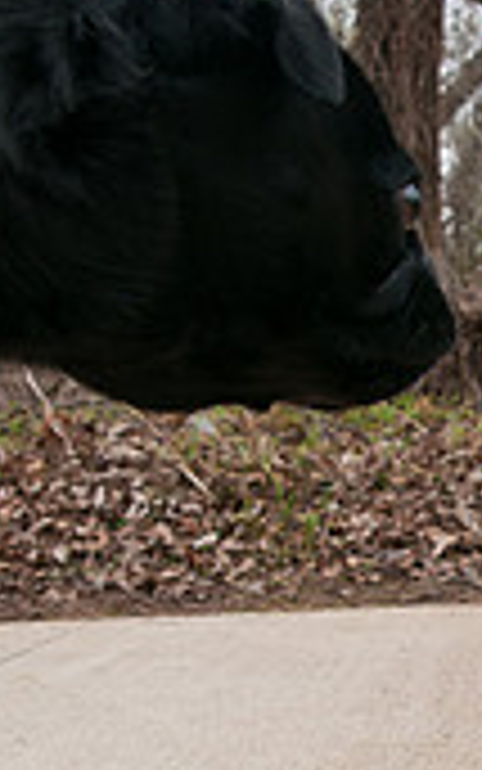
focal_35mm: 68
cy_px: 585
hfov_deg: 17.7
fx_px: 1435
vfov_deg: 29.5
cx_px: 646
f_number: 5
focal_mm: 17
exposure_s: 1/400
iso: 200
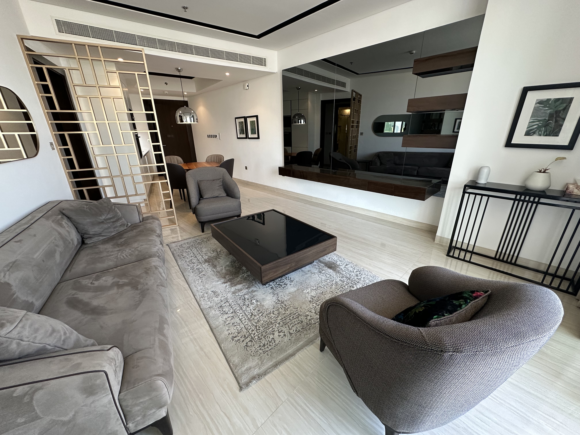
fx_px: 235
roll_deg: +1.5
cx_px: 290
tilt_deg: -19.9
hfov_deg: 102.1
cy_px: 218
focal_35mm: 14
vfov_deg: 85.7
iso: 160
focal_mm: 2.22
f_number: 2.2
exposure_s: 1/99
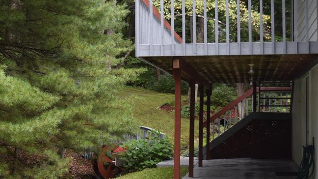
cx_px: 126
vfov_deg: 15.3
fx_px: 666
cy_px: 94
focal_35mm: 79
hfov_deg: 26.8
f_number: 4.5
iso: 400
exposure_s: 1/80
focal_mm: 30
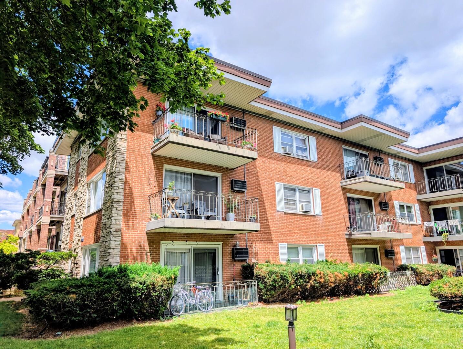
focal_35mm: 24
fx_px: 321
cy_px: 174
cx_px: 232
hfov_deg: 71.5
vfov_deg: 56.9
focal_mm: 6.9
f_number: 1.68
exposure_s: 1/1221
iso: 20
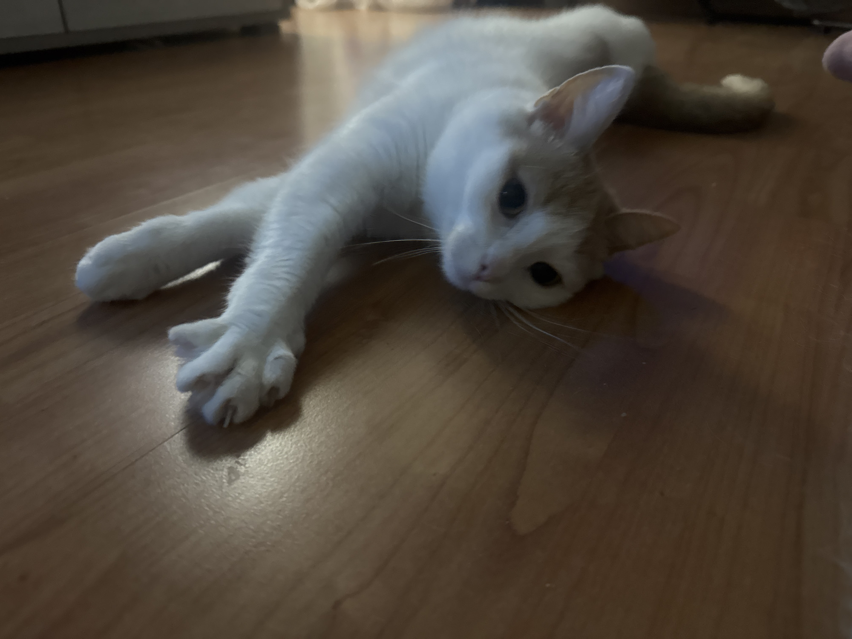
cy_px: 320
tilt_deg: -29.9
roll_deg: -1.6
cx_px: 426
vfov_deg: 56.8
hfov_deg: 71.6
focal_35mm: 24
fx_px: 591
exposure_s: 1/30
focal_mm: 6.76
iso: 1250
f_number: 1.78
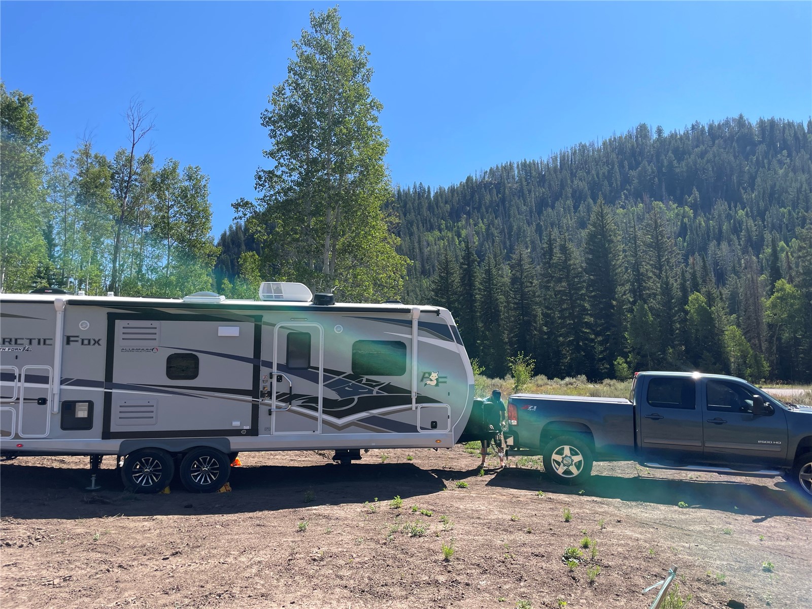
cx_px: 406
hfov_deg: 67.3
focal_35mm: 26
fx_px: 610
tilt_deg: +4.6
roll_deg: +1.1
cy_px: 304
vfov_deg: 53.1
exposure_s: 1/2212
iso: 32
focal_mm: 4.2
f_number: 1.6
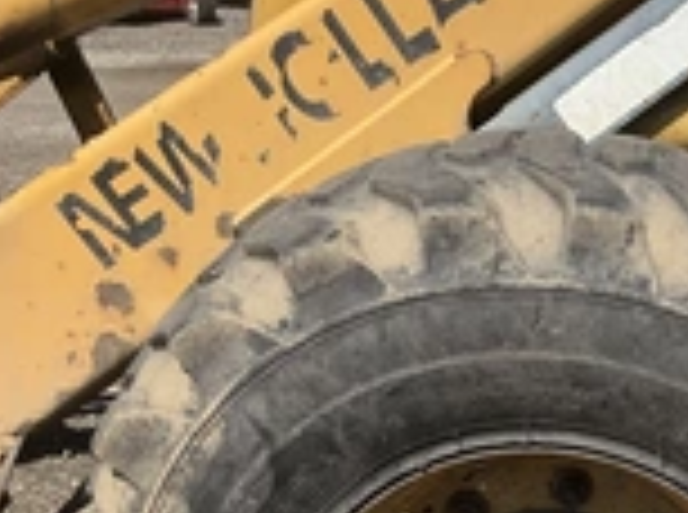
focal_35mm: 76
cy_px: 544
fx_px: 1507
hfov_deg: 24.5
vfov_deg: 18.7
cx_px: 697
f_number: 1.8
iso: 25
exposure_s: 1/1730
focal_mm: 3
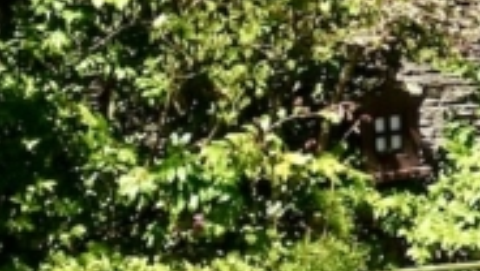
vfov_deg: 2.9
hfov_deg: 5.1
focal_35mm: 410
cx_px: 1291
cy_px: -442
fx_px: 5224
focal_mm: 25.61
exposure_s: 1/320
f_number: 5.6
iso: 125
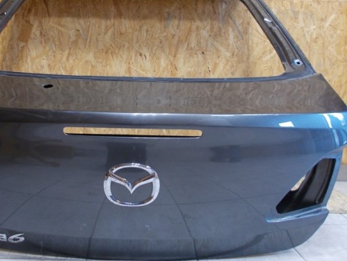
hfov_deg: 46.4
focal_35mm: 40
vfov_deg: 35.7
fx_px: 401
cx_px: 133
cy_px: 91
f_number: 3.2
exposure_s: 1/8
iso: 200
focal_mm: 4.6
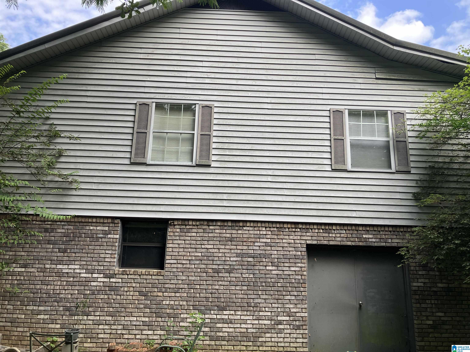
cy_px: 176
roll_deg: -1.7
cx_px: 235
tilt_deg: +15.8
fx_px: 380
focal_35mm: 28
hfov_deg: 63.4
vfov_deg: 49.7
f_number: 1.8
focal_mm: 3.99
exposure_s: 1/284
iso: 32
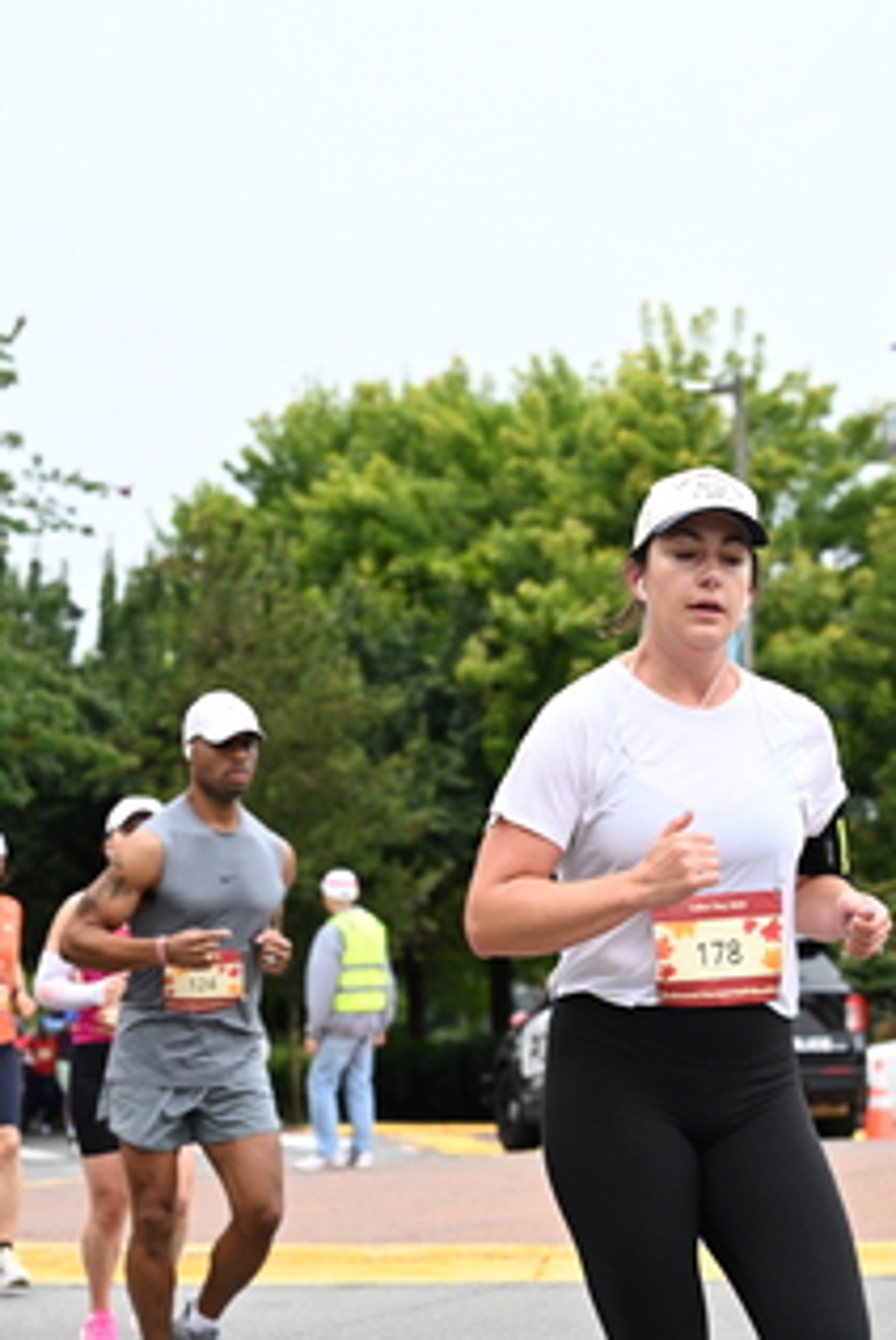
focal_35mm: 104
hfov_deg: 13.2
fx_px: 3874
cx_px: 547
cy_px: 913
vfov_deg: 19.5
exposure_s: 1/800
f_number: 4
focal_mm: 60
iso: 1600
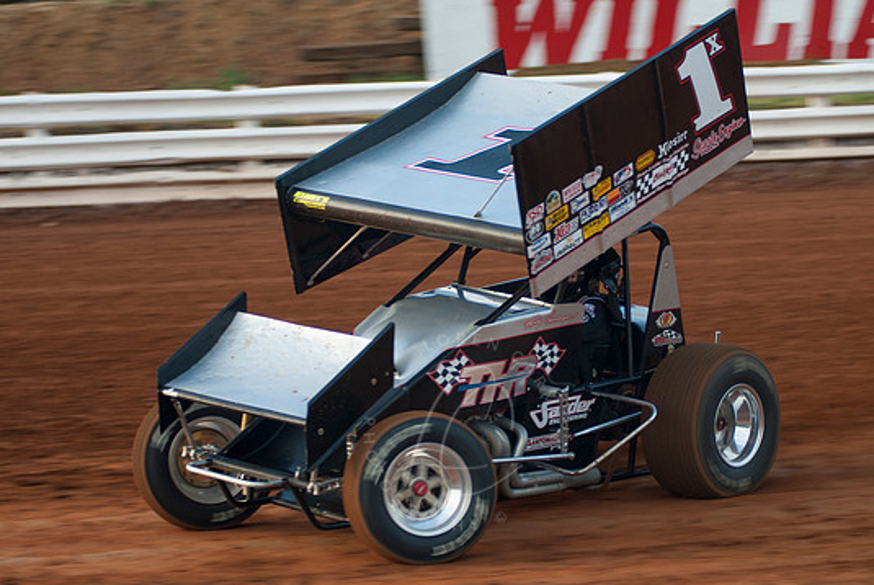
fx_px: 3159
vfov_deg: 10.6
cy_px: 279
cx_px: 461
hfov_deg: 15.7
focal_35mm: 130
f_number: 2.8
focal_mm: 80
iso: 250
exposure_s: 1/500
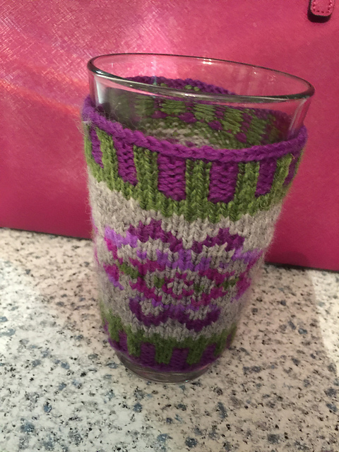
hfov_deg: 48.2
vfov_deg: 61.7
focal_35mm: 29
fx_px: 379
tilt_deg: -29.3
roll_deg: -6.4
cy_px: 226
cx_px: 170
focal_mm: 4.15
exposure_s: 1/4
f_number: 2.2
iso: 100
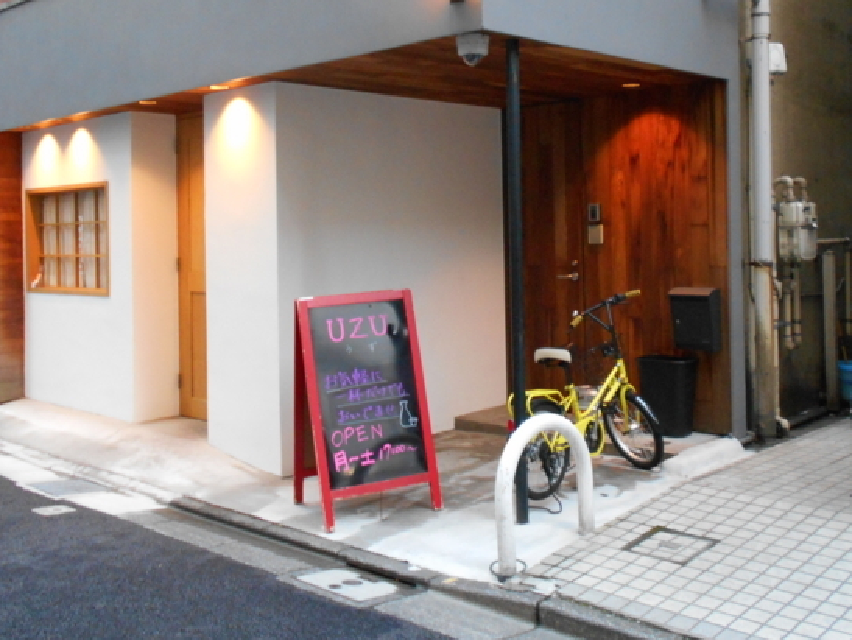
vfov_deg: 37.4
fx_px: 936
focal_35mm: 38
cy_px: 216
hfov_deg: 48.9
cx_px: 456
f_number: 3.2
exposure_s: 1/30
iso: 400
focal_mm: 4.6
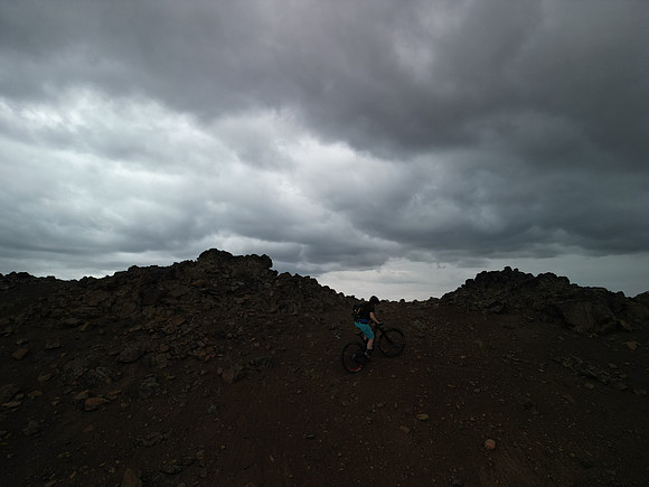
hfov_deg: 71.6
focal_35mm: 24
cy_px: 244
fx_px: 450
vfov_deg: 56.8
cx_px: 324
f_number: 1.7
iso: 100
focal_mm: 6.72
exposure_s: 1/1000
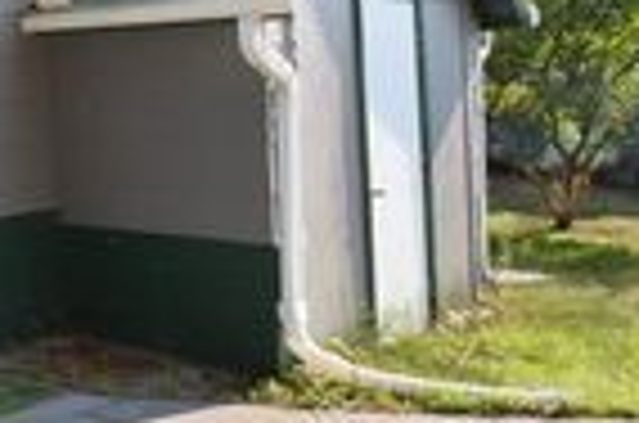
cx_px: -351
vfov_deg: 24.9
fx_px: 939
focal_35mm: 53
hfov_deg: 26.0
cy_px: 70
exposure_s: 1/200
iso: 320
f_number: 14
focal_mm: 10
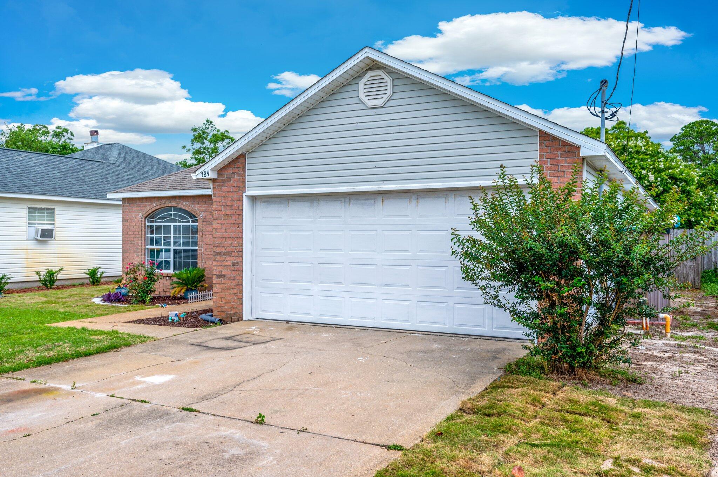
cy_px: 238
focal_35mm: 30
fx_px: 598
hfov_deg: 62.0
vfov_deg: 43.5
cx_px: 359
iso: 100
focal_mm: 30
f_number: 9
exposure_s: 1/160
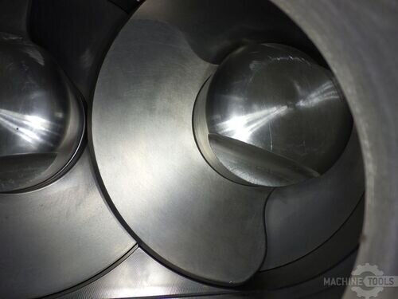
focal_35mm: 34
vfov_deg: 41.8
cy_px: 150
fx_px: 391
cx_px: 199
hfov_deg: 54.0
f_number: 3.8
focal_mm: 6.1
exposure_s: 1/50
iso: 160
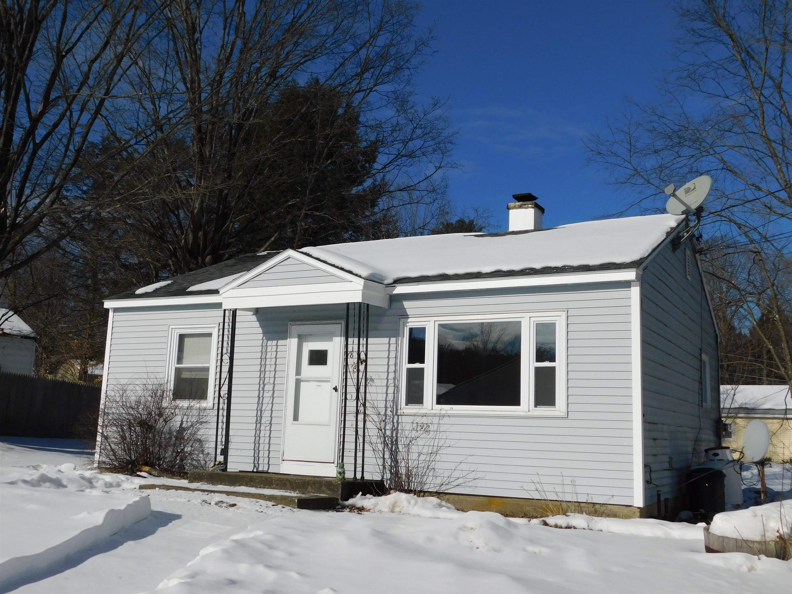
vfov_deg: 39.7
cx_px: 396
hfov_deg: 51.4
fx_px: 824
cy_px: 297
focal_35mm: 36
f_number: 7
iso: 125
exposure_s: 1/1250
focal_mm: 6.3
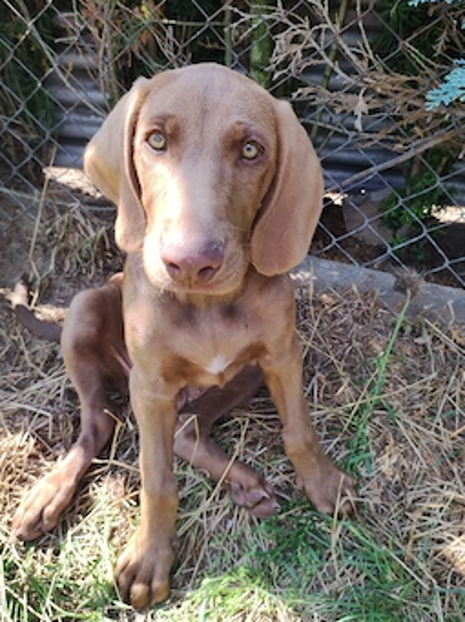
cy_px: 273
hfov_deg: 65.9
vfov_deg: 81.4
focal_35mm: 20
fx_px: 359
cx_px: 239
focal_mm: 4.74
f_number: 1.79
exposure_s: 1/135
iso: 50
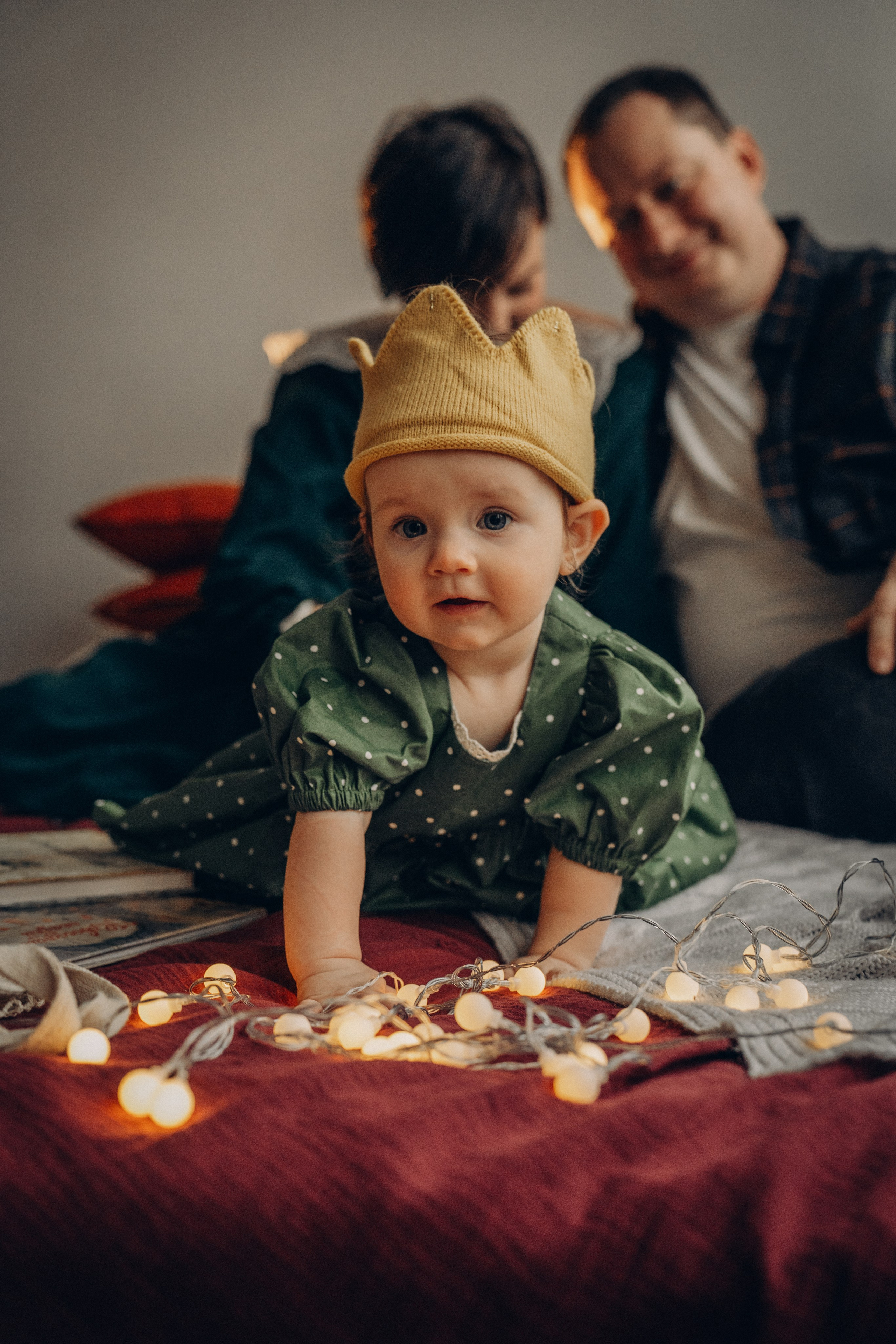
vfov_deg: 42.7
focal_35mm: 46
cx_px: 448
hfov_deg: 29.2
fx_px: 1717
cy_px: 672
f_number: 2.8
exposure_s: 1/320
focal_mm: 46
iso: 2000
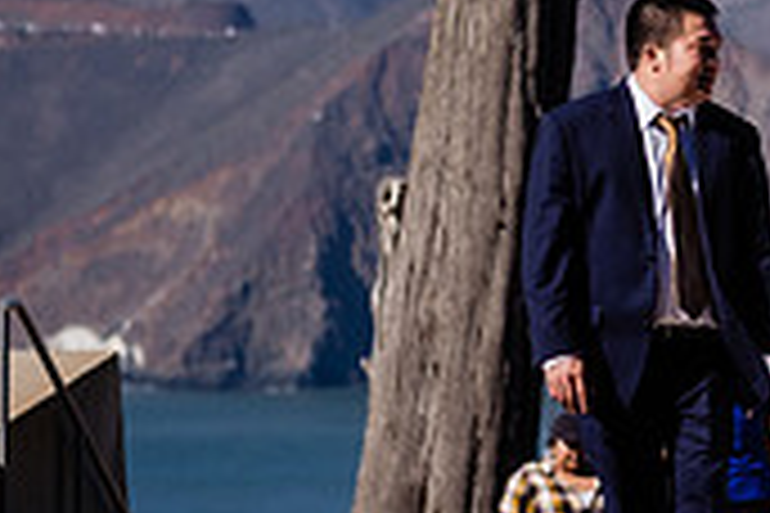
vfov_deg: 4.3
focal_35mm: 321
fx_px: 6865
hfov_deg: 6.4
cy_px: -230
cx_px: 1103
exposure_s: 1/5000
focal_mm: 56
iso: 160
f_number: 2.5
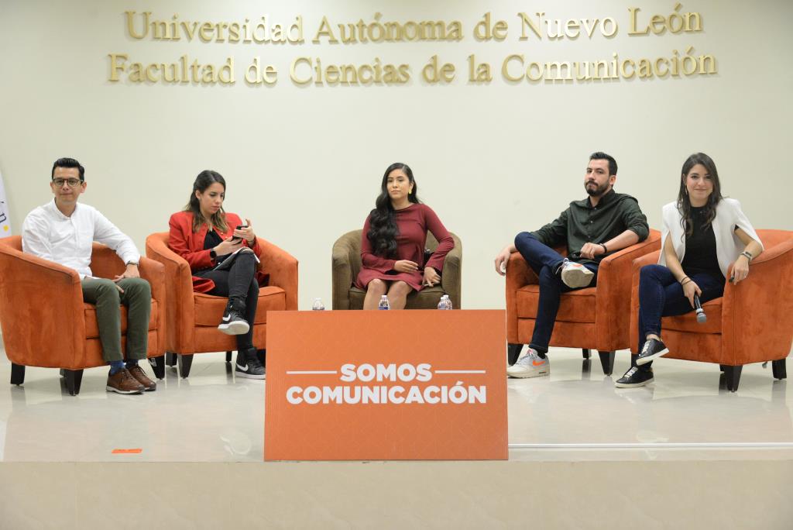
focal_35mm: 62
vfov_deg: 21.9
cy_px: 265
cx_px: 396
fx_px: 1366
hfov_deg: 32.4
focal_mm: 62
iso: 5000
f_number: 5
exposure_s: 1/125
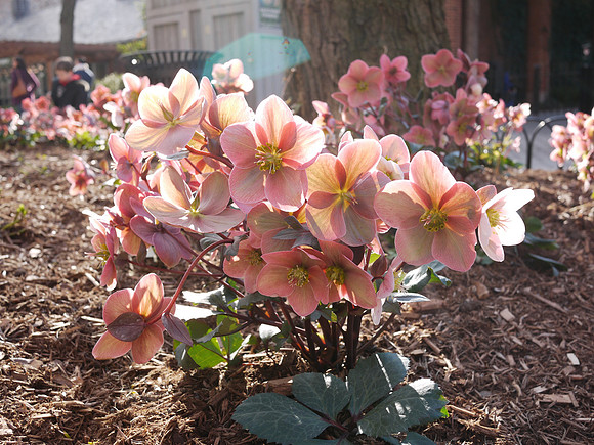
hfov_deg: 46.8
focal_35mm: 40
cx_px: 297
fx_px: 686
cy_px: 222
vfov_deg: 36.0
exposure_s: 1/125
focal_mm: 20
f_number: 5
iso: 100
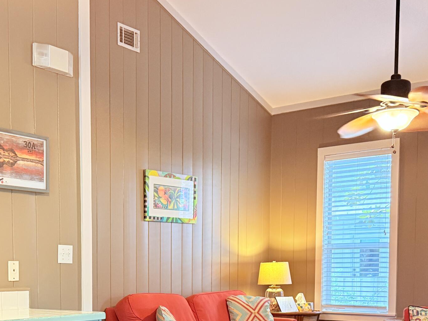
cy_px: 295
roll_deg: -0.1
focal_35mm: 53
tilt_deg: -2.9
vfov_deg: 26.5
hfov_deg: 35.9
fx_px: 655
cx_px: 154
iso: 400
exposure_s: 1/60
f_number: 1.78
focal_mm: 6.76
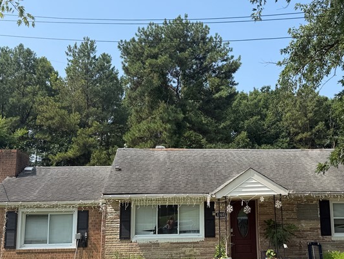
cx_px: 202
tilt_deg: +9.0
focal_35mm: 46
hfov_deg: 41.1
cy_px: 141
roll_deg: +0.8
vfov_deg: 31.5
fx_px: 457
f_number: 1.78
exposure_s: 1/3759
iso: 80
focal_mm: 6.76
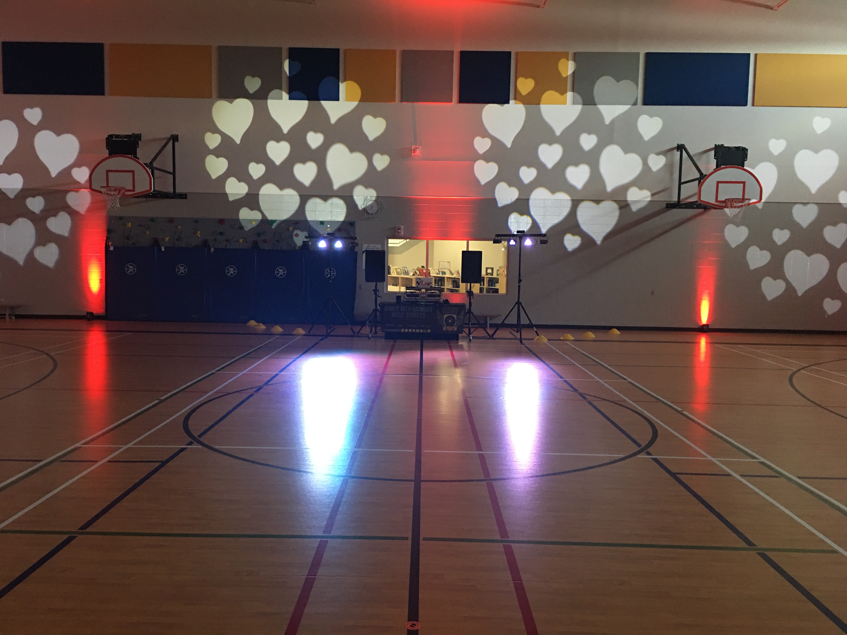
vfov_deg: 48.2
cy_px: 318
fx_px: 710
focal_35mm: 29
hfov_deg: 61.7
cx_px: 424
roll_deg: -1.8
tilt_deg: -4.3
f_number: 2.2
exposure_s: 1/15
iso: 100
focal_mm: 4.15
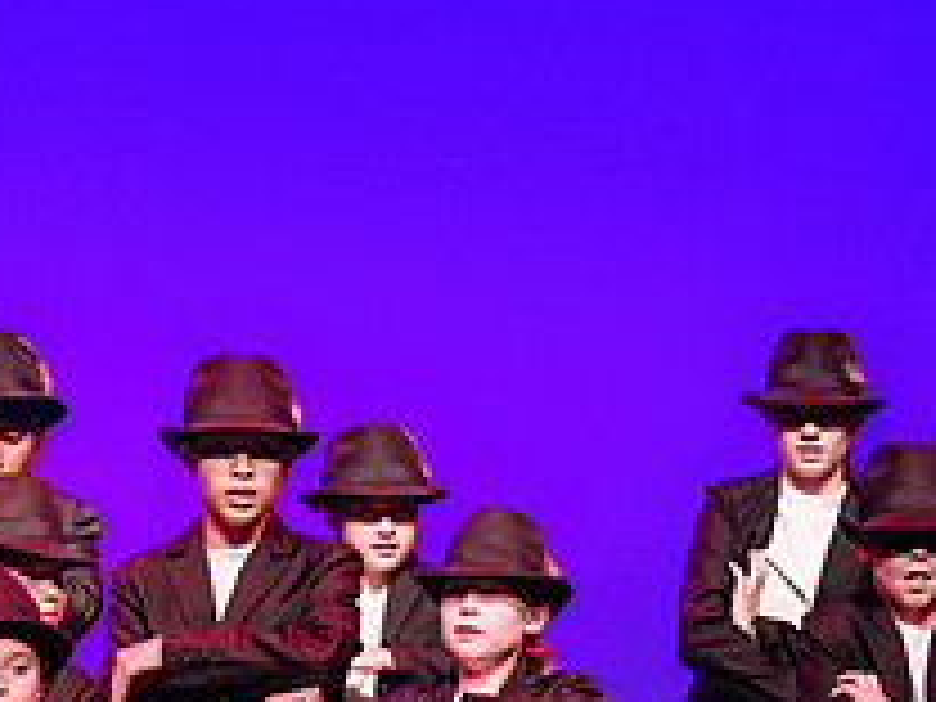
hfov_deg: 4.9
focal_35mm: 403
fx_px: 10897
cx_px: 2
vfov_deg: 3.7
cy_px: 671
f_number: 2.8
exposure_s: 1/320
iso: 1250
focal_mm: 130
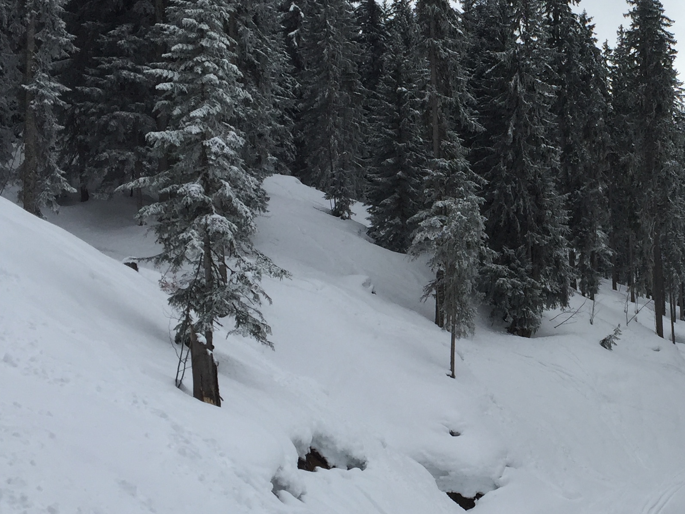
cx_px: 623
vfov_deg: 24.8
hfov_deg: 31.1
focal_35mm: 59
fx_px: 1168
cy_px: 267
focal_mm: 4.15
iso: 32
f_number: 2.2
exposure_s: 1/2475
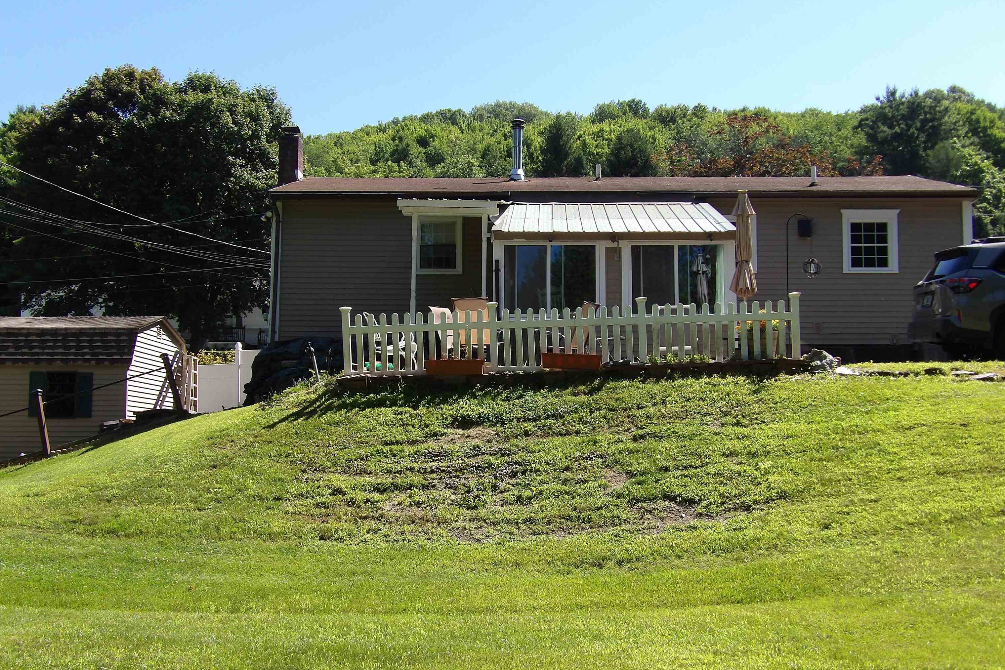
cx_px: 502
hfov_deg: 47.4
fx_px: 1144
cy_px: 366
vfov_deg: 32.6
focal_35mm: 41
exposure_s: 1/421
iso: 100
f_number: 3.7
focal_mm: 7
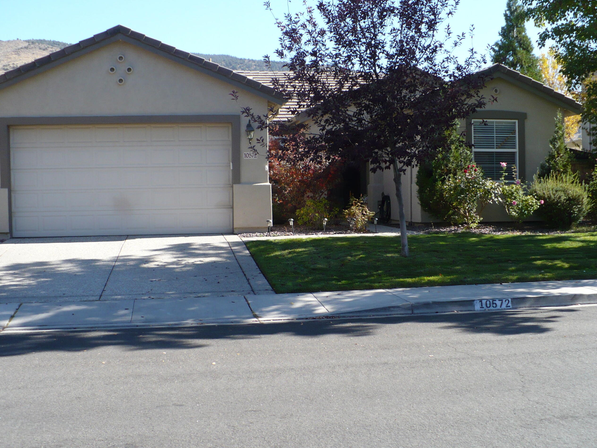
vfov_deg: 32.9
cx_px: 320
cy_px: 242
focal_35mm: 44
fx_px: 759
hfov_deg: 42.9
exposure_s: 1/500
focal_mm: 6.1
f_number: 2.8
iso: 100
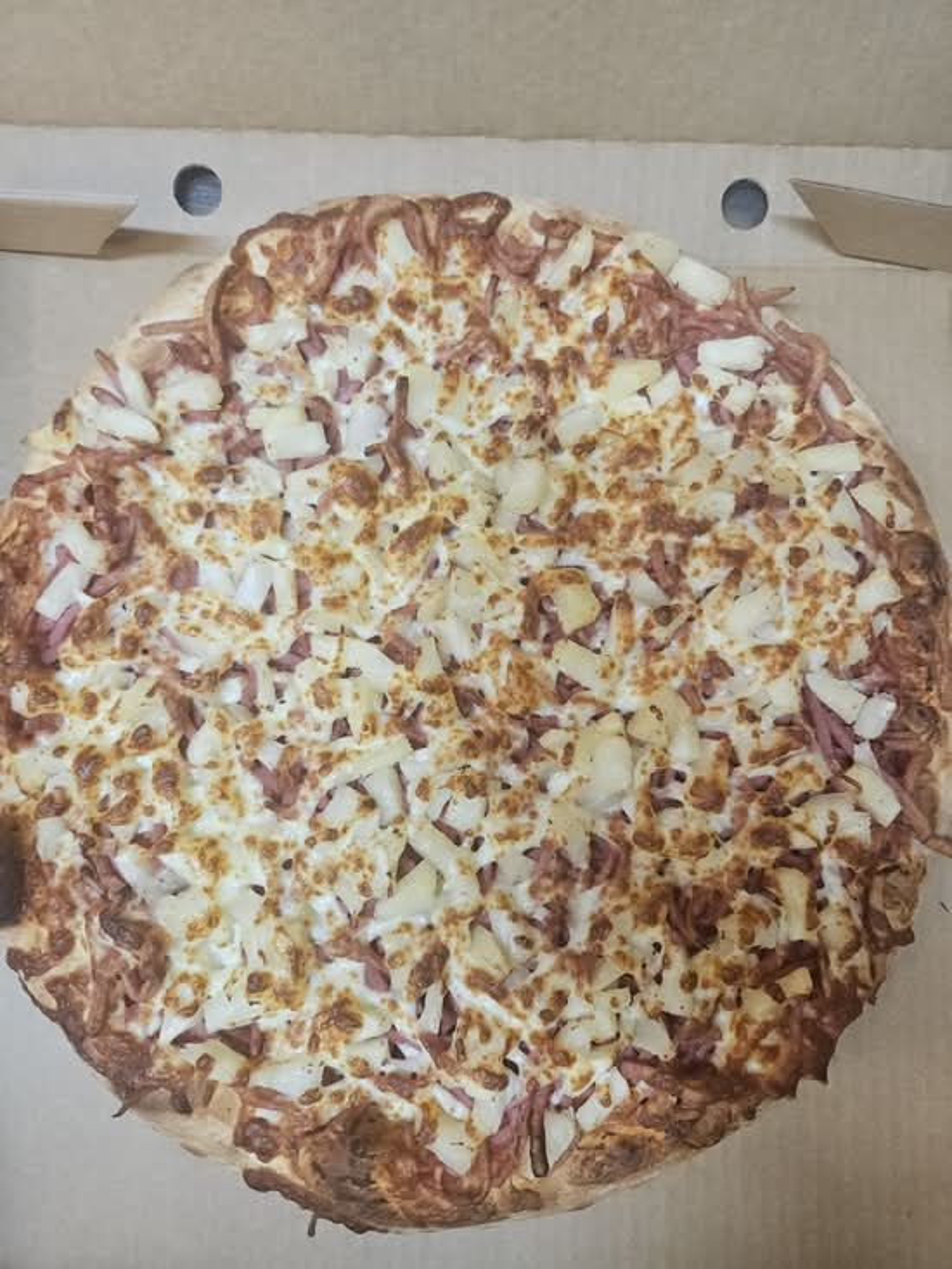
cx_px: 476
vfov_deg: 73.9
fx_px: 843
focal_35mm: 23
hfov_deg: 58.9
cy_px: 634
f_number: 1.8
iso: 640
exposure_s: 1/100
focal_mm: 5.4
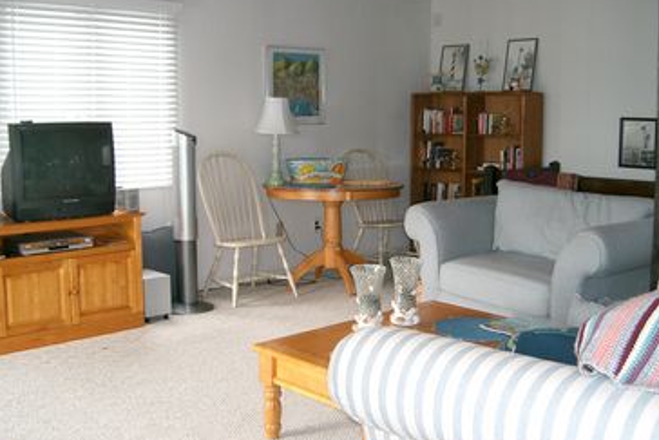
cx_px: 330
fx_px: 751
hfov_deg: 47.4
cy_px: 225
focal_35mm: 41
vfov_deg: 32.7
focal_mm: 8
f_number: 2.8
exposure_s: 1/50
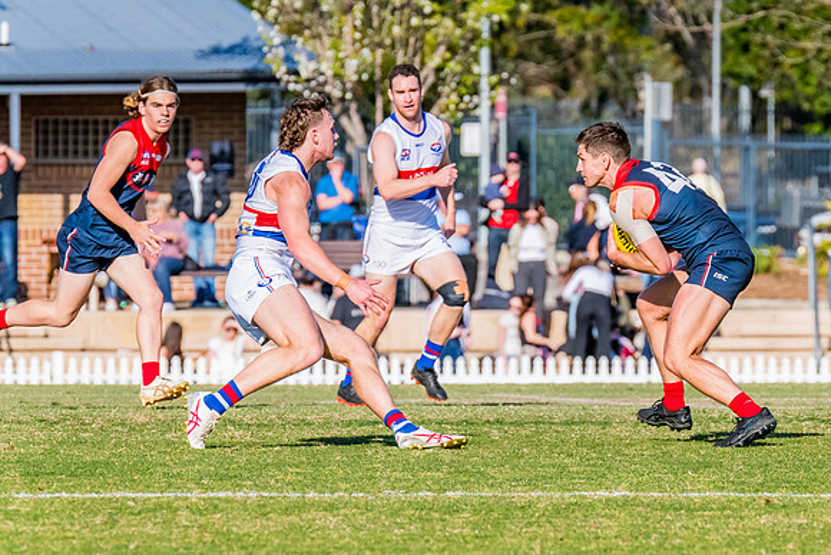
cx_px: 691
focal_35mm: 601
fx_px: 13864
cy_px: 228
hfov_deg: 3.4
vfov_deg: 2.3
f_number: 10
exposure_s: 1/1600
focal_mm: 360
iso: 800
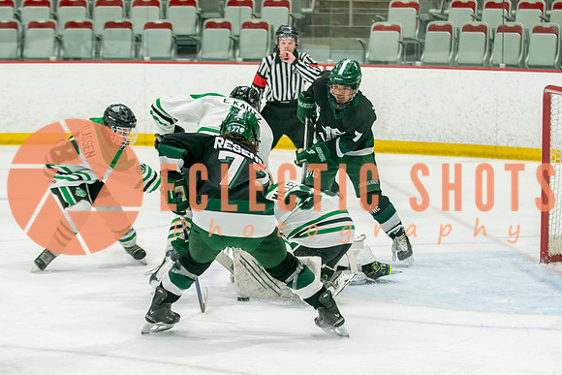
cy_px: 224
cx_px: 274
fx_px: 2235
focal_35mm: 143
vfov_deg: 9.6
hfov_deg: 14.3
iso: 800
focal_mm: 70
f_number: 3.2
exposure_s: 1/640
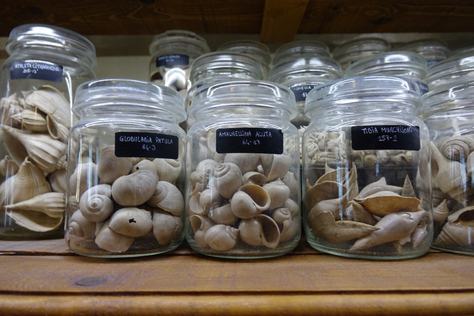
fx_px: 316
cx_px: 237
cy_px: 158
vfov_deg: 53.1
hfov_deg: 73.7
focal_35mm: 24
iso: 160
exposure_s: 1/30
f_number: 2.8
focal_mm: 8.8
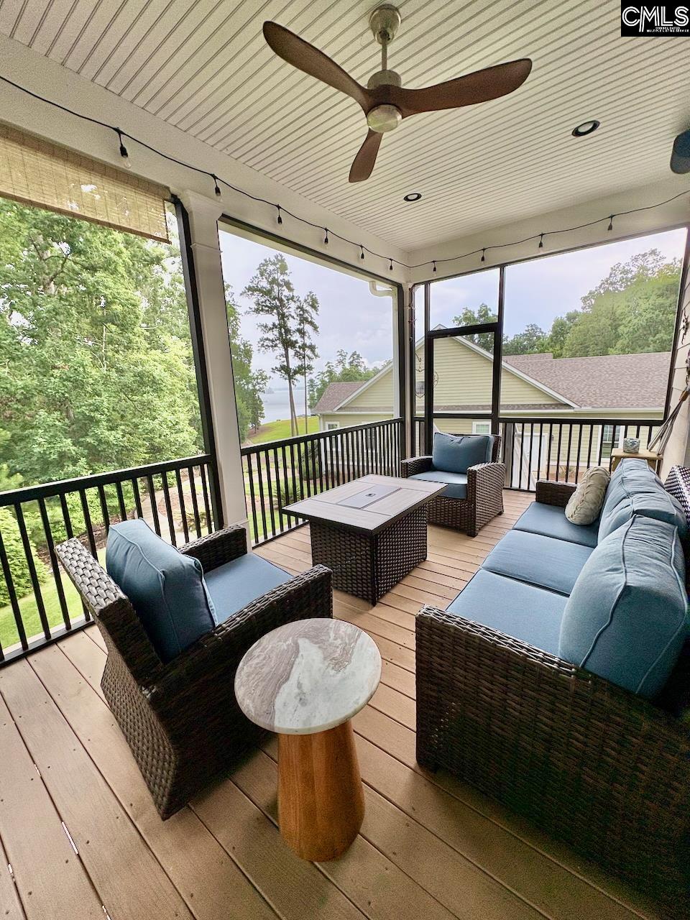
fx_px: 372
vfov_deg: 102.1
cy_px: 460
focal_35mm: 14
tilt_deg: -10.9
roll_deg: +2.9
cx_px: 345
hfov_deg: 85.7
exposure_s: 1/105
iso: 80
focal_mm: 2.22
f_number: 2.2
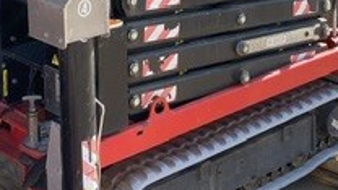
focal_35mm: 87
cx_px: 158
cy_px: -58
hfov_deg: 24.5
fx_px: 780
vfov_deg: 13.4
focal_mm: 4.25
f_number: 1.8
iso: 32
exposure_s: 1/562
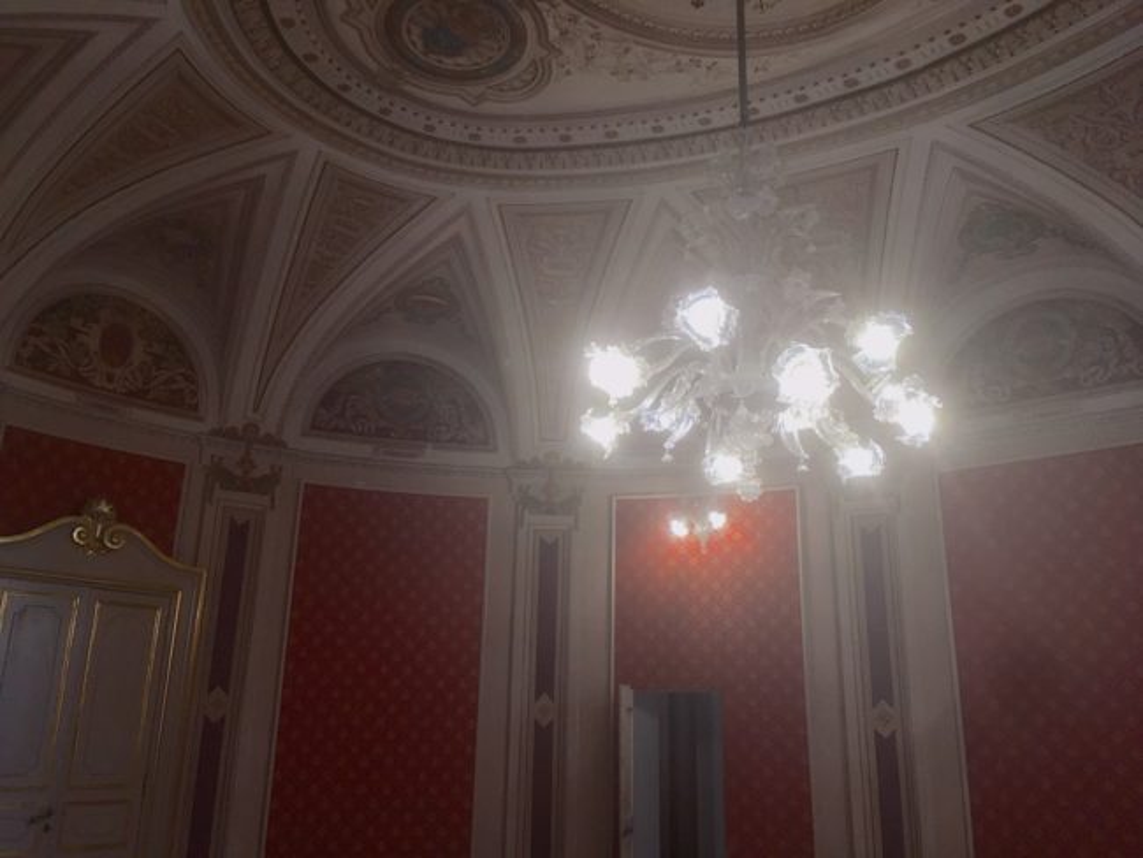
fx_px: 958
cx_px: 572
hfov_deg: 61.6
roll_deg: -0.1
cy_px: 429
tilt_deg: +15.4
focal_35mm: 29
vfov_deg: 48.3
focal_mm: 4.15
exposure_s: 1/100
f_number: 2.2
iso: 40
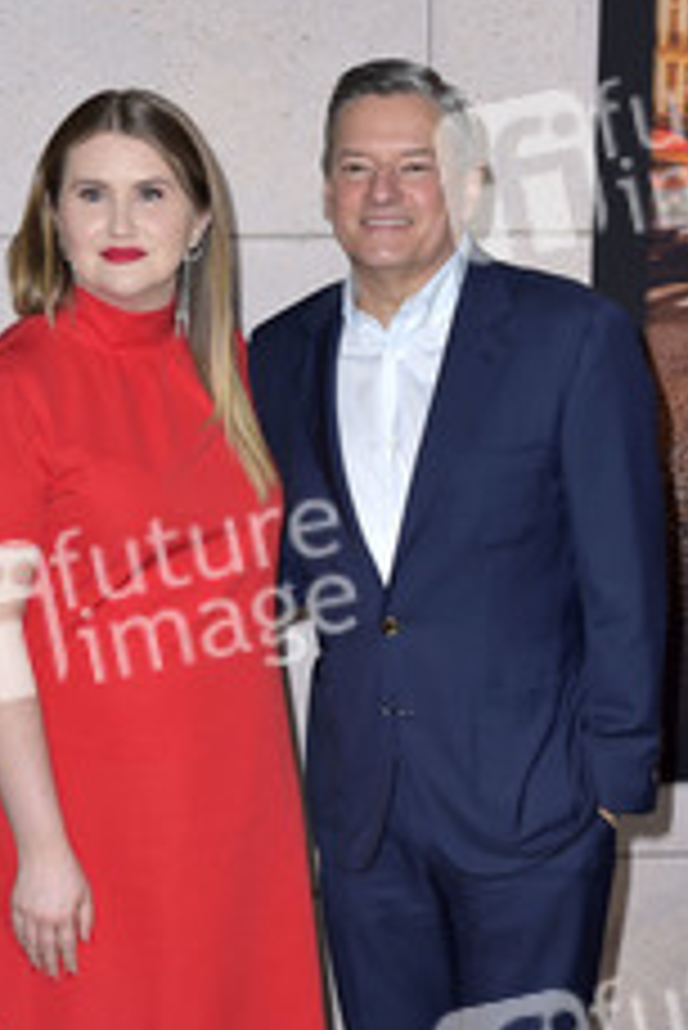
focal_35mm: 70
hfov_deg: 19.5
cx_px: 259
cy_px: 832
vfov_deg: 28.2
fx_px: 2003
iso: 320
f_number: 6.3
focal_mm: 40
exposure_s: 1/250
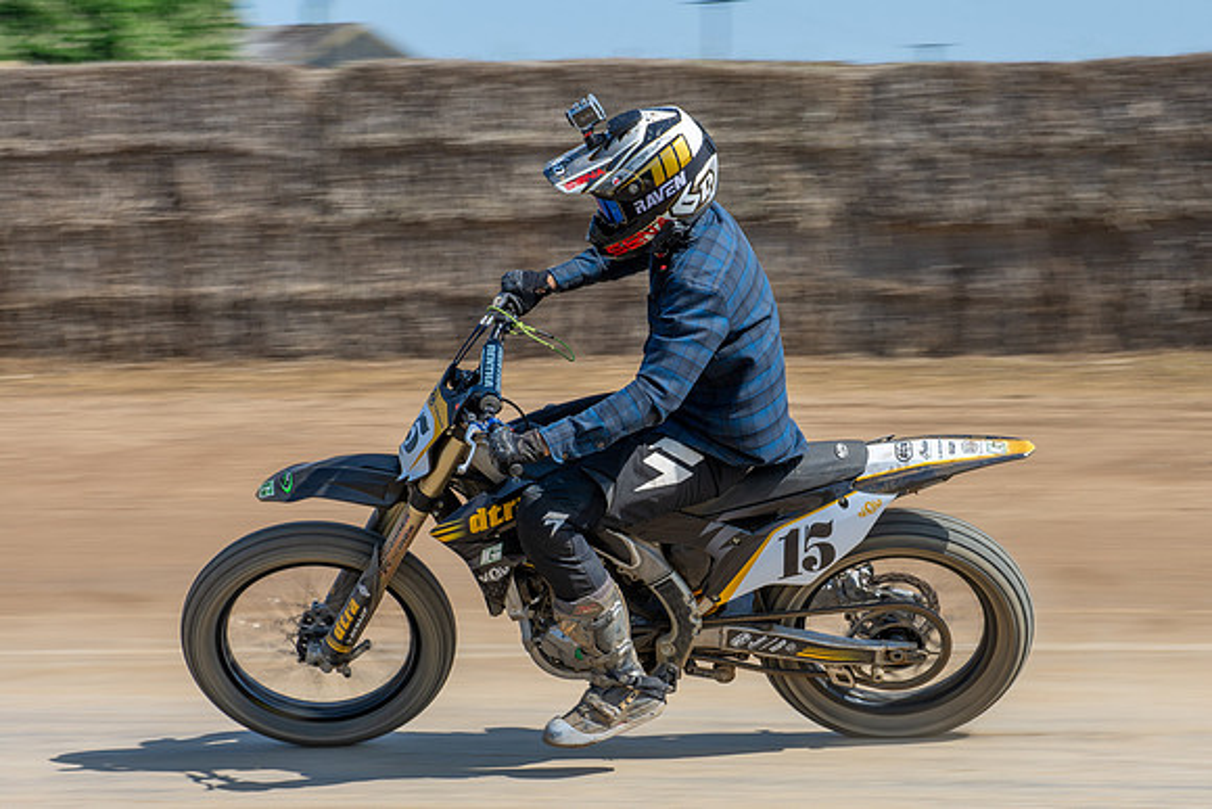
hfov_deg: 15.4
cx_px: 766
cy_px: 487
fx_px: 4471
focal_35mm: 133
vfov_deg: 10.3
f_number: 8
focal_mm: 70
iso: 100
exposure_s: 1/160
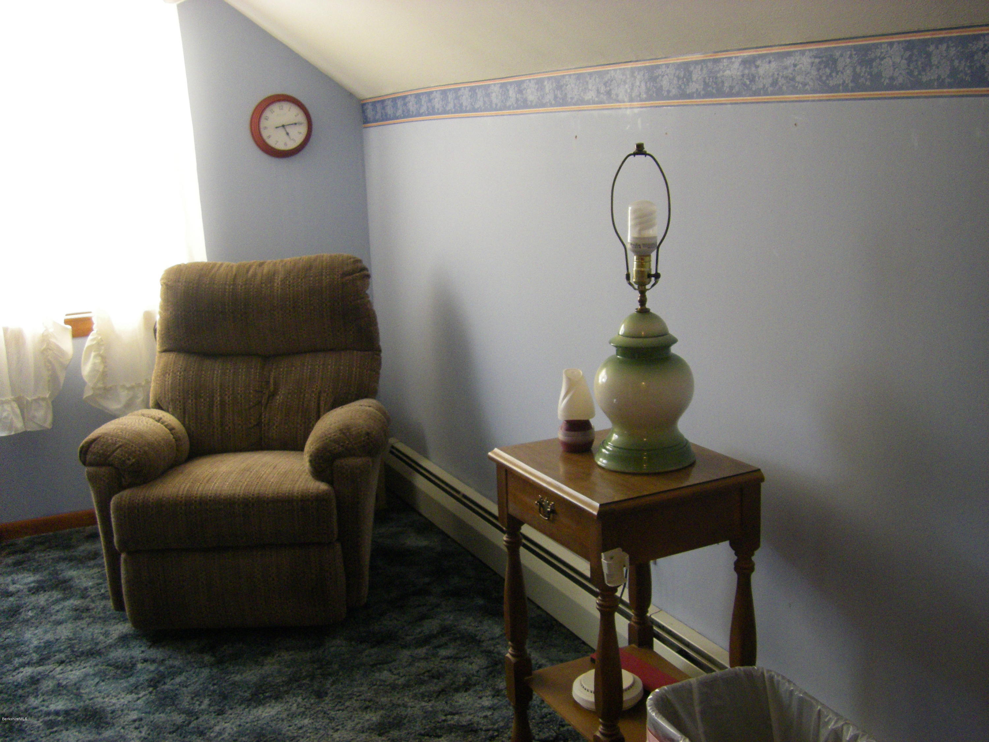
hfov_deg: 49.0
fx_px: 1086
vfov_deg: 37.7
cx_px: 494
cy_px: 371
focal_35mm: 38
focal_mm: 6.3
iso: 400
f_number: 3.5
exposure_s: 1/50
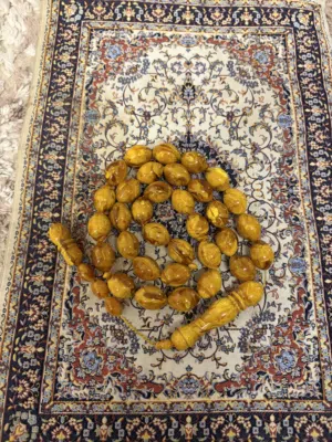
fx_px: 332
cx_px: 166
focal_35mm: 26
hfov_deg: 53.1
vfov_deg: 67.3
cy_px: 221
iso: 400
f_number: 1.6
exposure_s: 1/50
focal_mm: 5.96
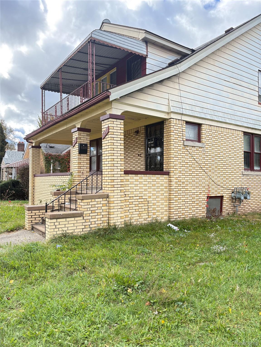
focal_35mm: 26
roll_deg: -0.3
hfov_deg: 53.1
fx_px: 261
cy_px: 174
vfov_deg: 67.3
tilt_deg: +2.0
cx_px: 130
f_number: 1.6
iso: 64
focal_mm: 5.96
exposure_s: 1/756
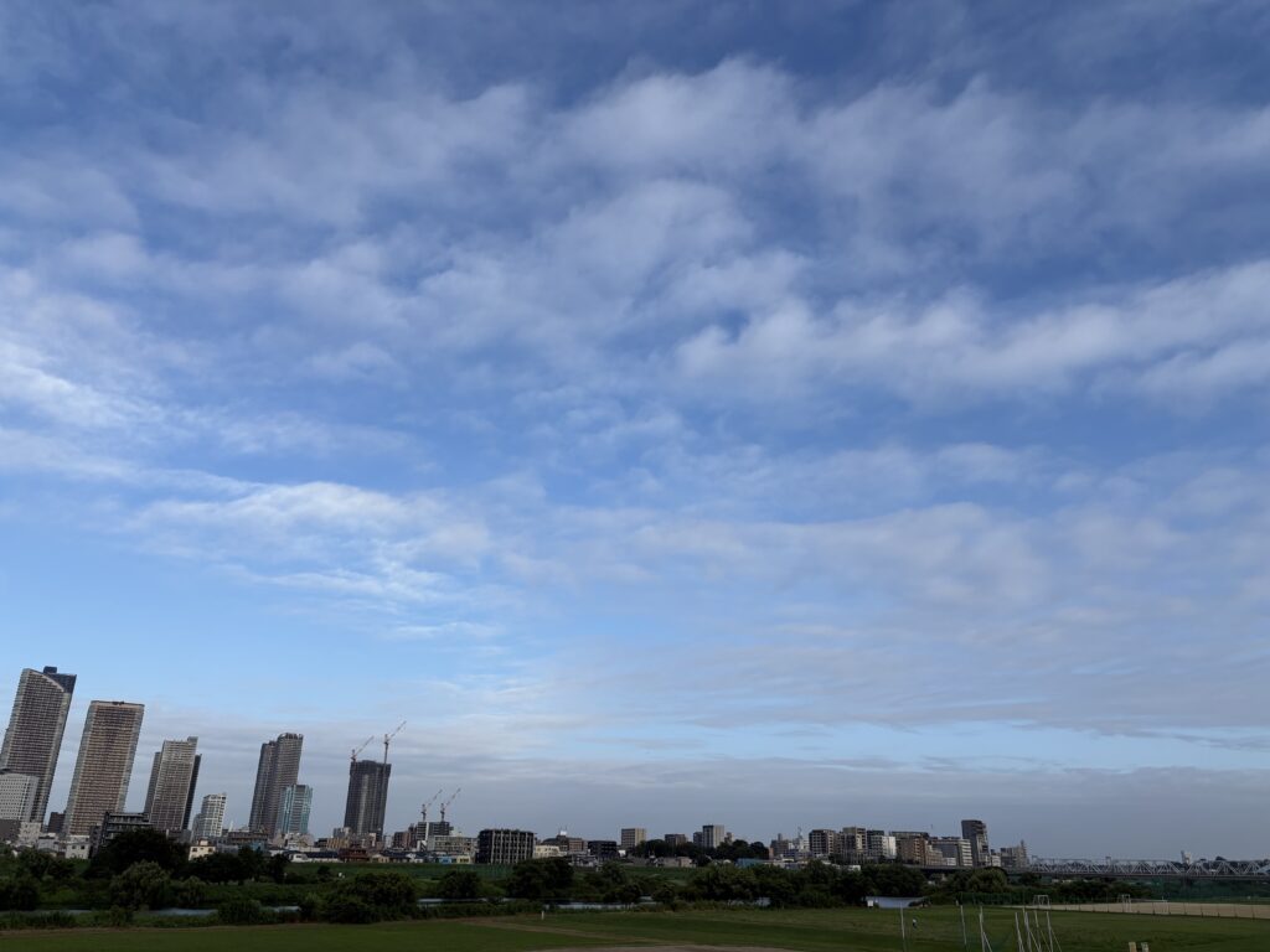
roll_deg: -0.6
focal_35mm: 26
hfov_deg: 67.3
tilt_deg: +22.3
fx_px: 954
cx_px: 635
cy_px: 476
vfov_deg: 53.1
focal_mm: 5.96
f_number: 1.6
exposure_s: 1/2985
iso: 50
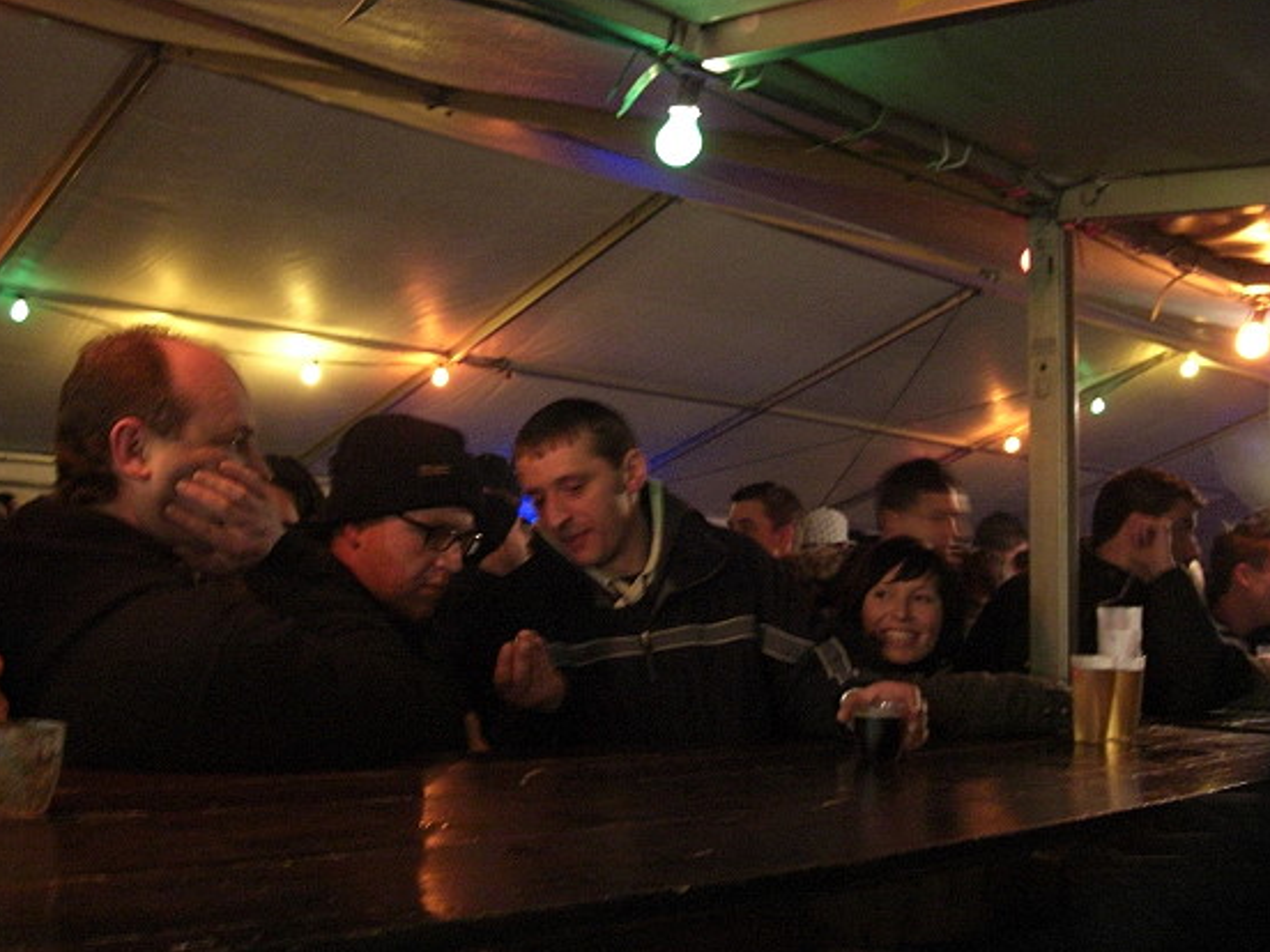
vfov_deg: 36.8
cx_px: 641
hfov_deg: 47.9
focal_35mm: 39
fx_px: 1431
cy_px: 473
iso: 800
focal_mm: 7.9
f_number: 2.8
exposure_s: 1/8
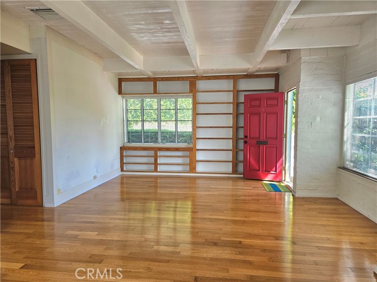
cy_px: 141
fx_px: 250
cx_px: 188
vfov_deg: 58.8
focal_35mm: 23
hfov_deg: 74.0
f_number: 1.8
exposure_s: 1/208
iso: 125
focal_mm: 5.4
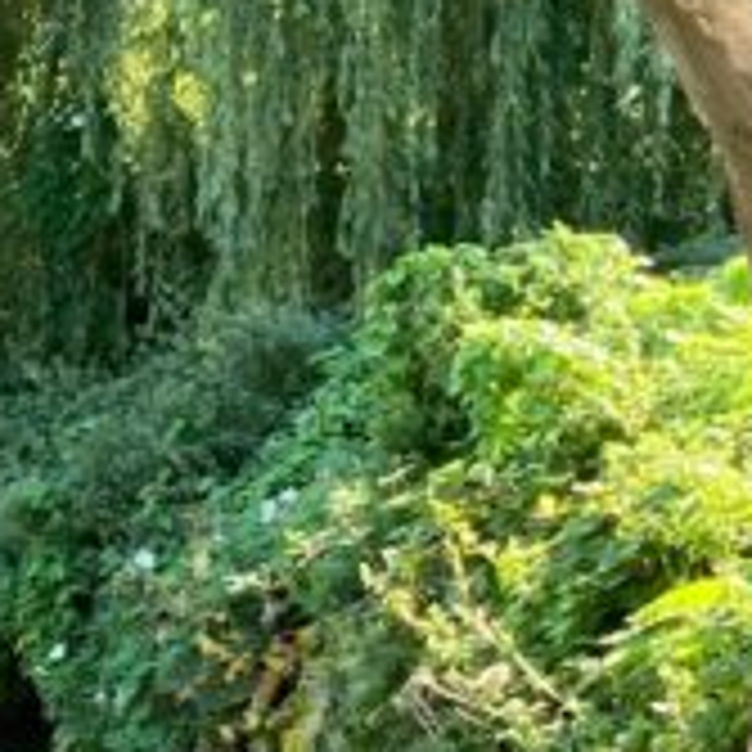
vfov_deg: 11.5
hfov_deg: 11.1
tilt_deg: -1.4
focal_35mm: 152
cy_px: 270
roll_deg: -1.2
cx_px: -333
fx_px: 3736
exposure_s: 1/121
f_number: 1.8
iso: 25
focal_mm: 3.99
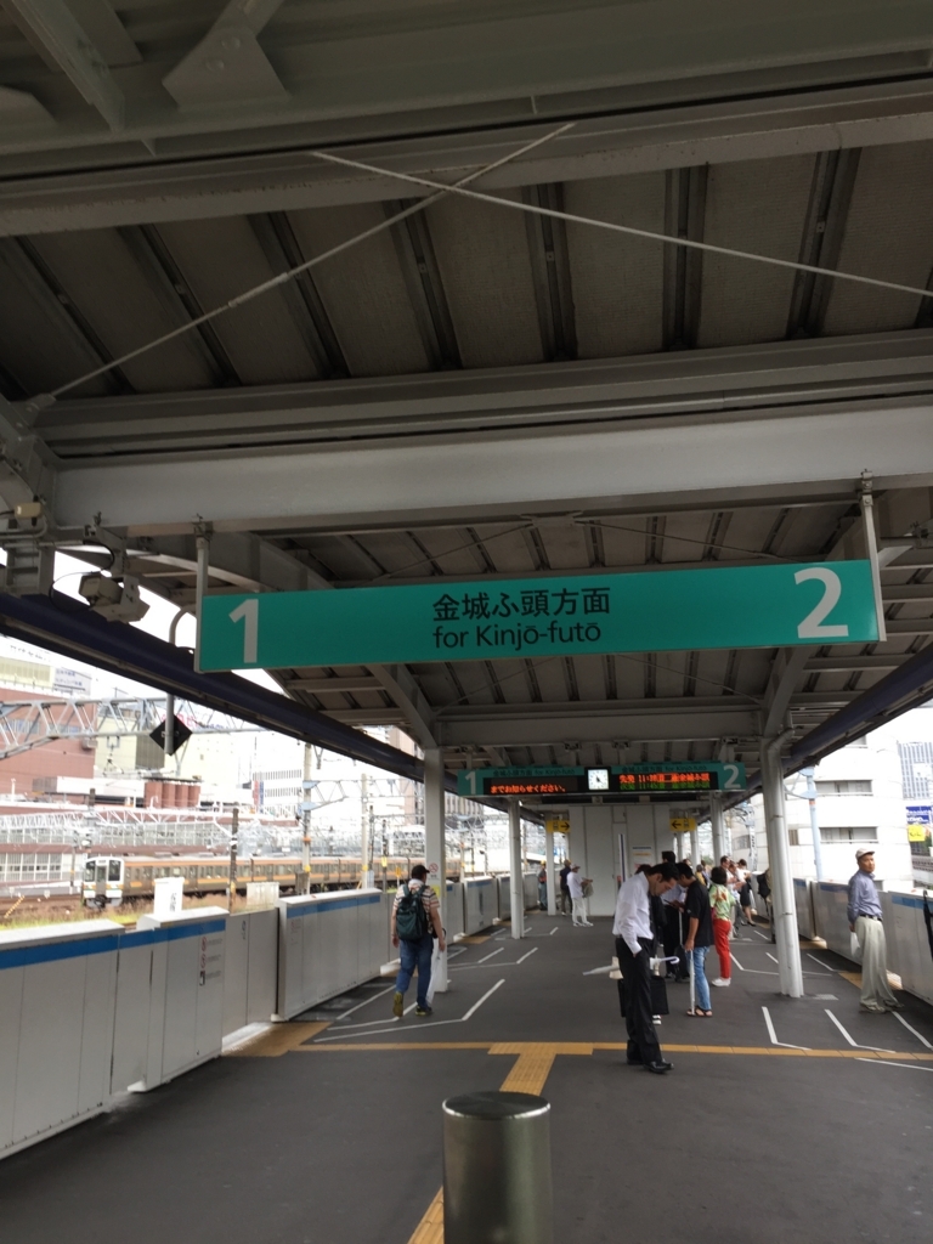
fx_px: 1042
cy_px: 622
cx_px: 466
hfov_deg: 48.2
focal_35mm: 29
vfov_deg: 61.7
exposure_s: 1/120
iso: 32
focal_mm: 4.15
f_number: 2.2
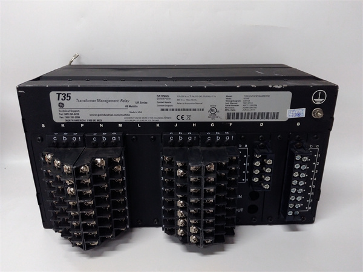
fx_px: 283
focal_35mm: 27
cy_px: 136
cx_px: 182
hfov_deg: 65.3
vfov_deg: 51.4
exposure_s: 1/33
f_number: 2
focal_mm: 3.79
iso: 253
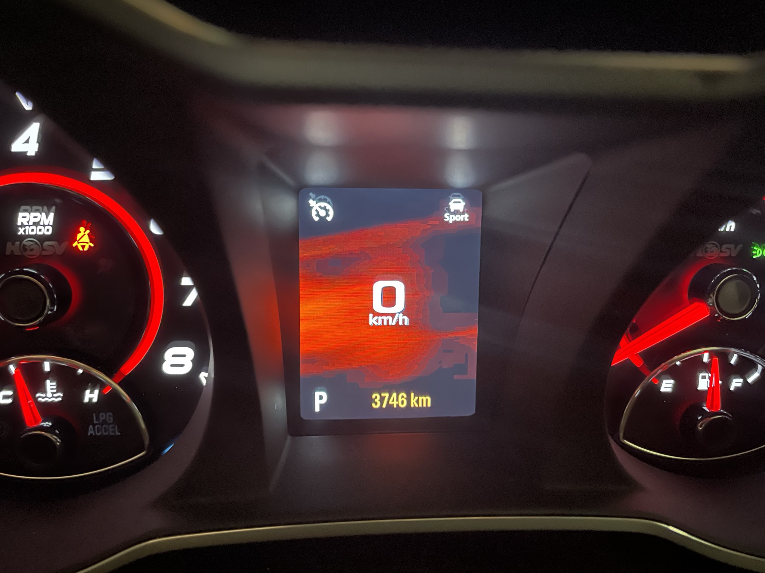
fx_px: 575
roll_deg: -1.5
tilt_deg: -29.1
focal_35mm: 26
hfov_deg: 67.3
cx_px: 382
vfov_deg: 53.1
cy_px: 286
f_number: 1.6
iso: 1250
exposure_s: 1/15
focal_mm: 4.2
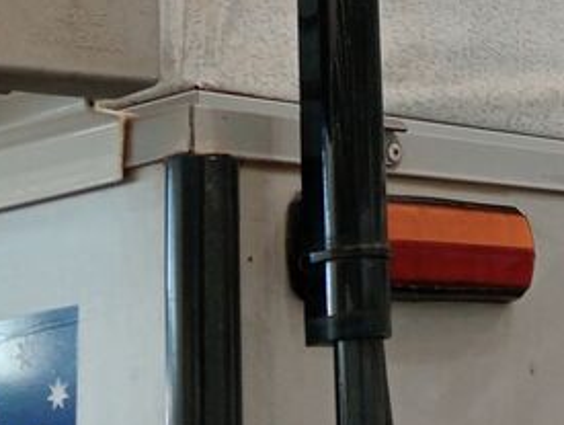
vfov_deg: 12.6
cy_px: -209
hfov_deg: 16.8
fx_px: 1827
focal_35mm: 112
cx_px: 677
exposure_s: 1/33.3
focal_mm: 3.98
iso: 151
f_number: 1.8
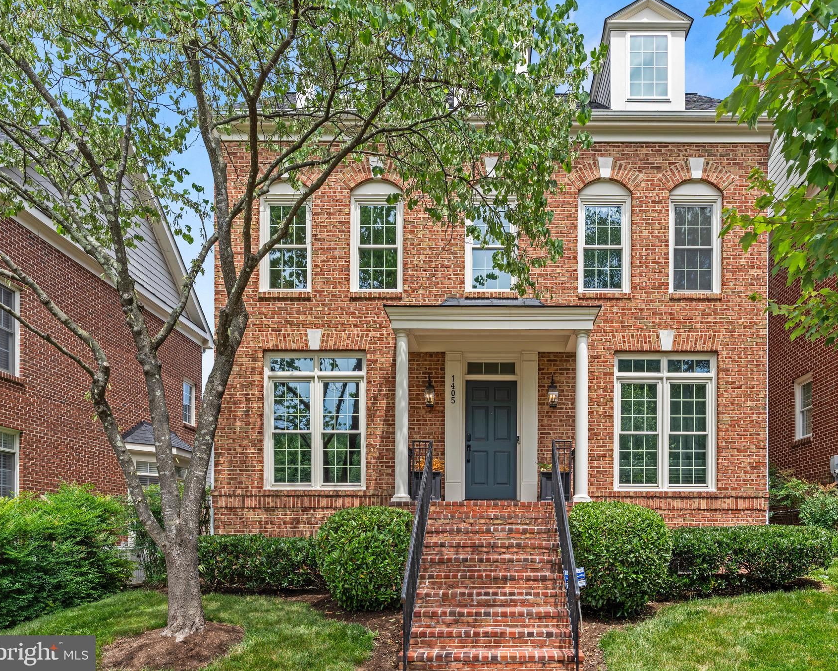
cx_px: 493
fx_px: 634
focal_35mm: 26
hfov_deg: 66.4
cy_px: 333
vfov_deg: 55.7
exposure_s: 1/20
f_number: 9
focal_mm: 22.5
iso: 100
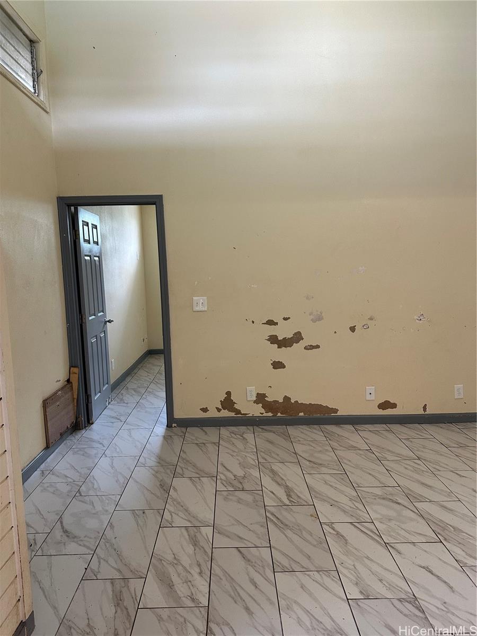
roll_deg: +0.6
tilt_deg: -6.3
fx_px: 441
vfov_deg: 71.6
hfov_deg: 56.8
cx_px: 238
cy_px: 318
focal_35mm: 24
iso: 200
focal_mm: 6.86
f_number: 1.78
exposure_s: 1/60
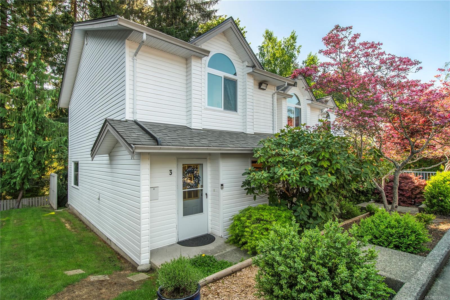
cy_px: 150
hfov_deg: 90.0
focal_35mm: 18
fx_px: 225
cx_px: 225
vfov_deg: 67.4
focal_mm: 12
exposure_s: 1/320
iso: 250
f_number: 8
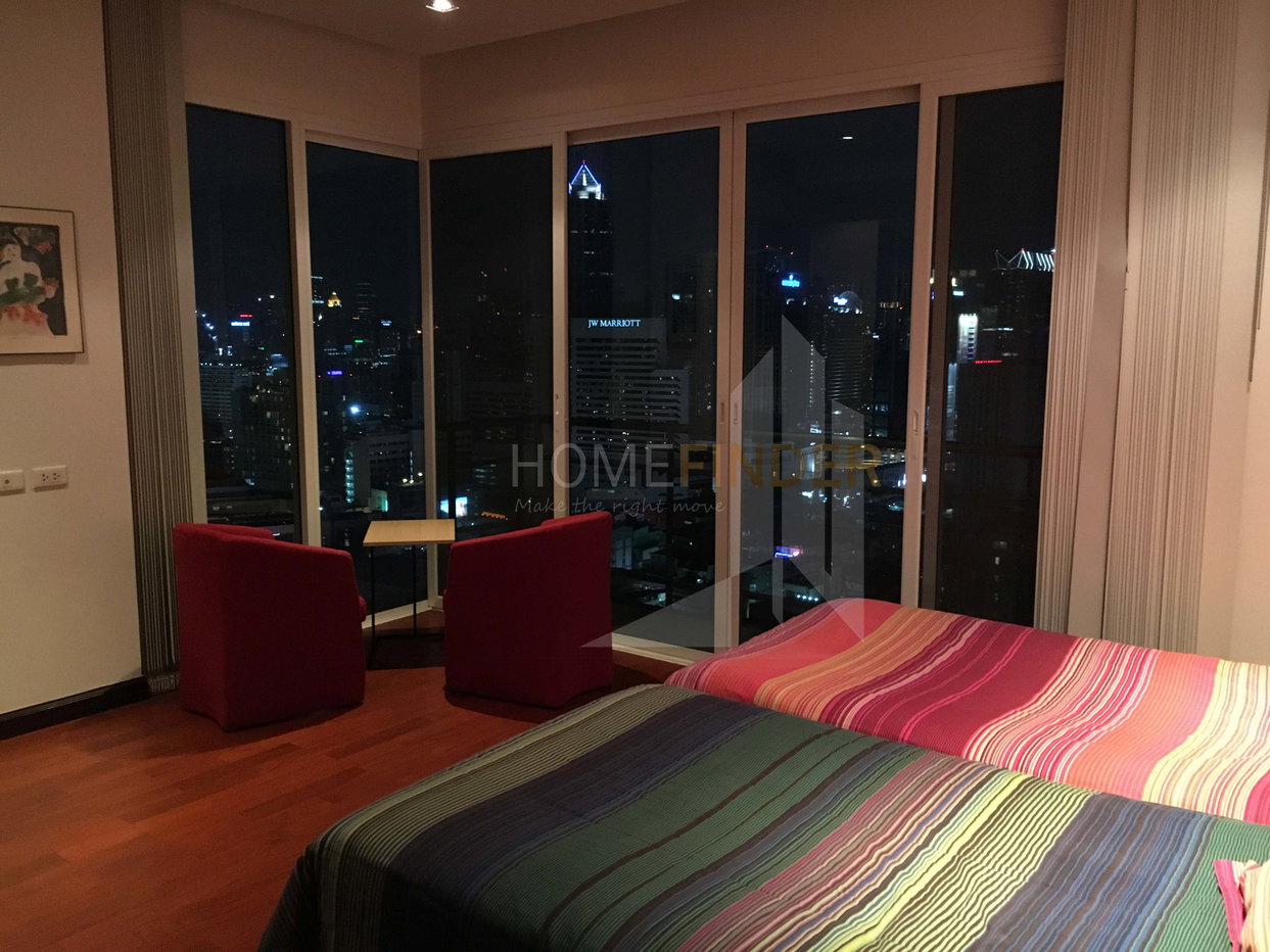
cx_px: 635
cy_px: 476
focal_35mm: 29
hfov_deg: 61.7
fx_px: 1064
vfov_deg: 48.2
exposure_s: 1/17
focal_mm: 4.15
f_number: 2.2
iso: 500
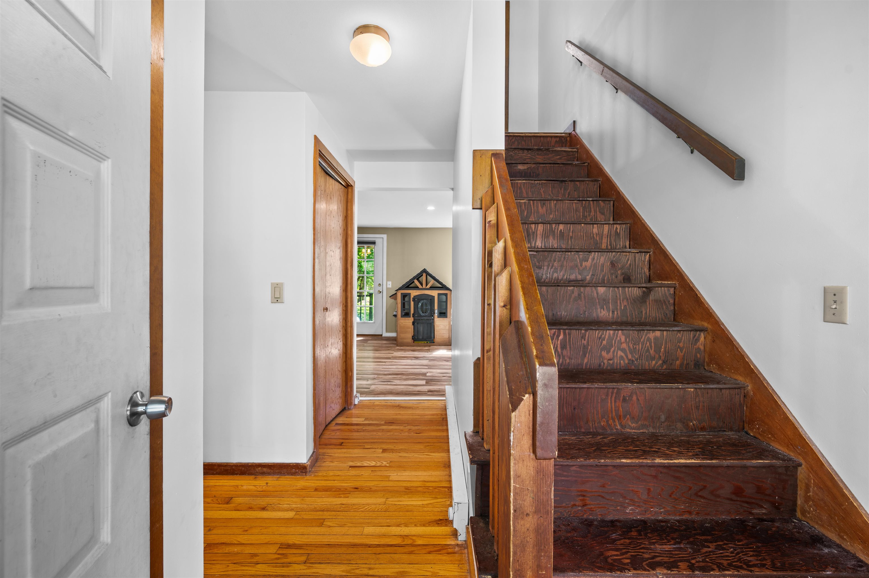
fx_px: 362
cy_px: 289
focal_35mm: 15
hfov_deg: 100.4
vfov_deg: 77.2
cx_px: 434
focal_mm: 15
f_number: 7.1
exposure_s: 4
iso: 250
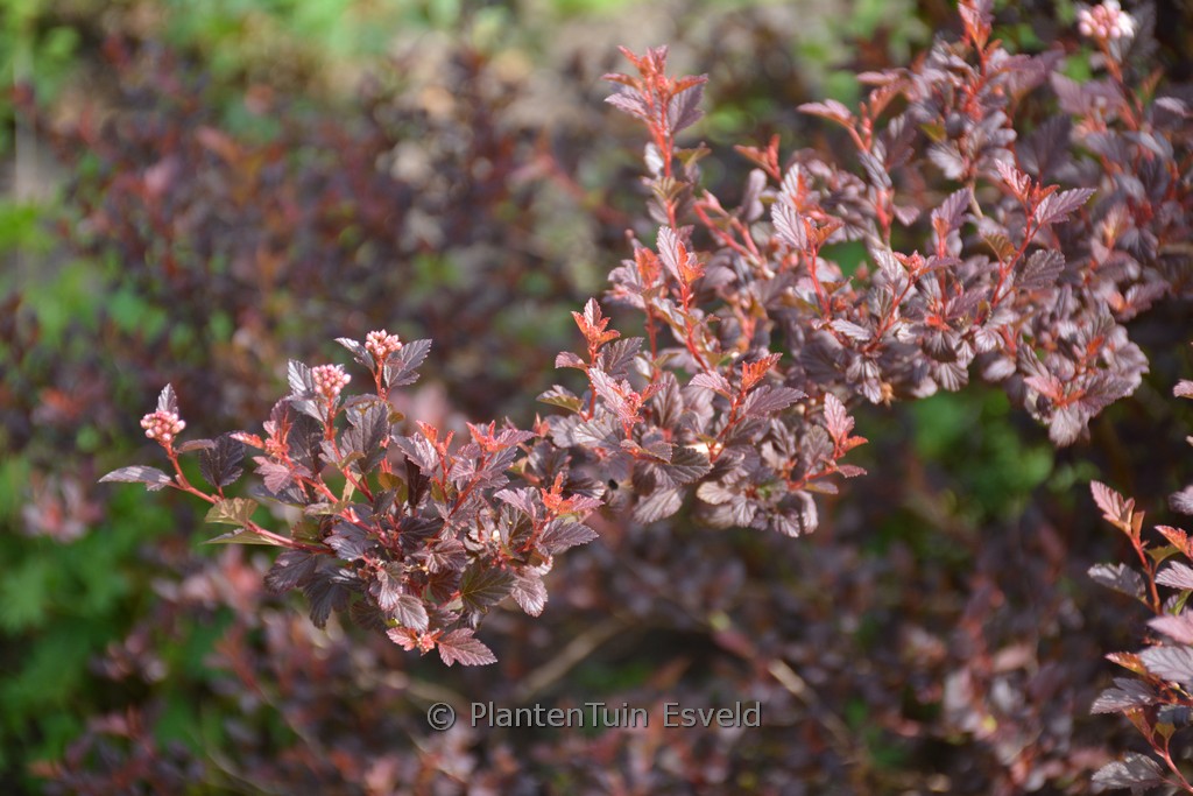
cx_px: 596
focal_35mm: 112
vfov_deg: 12.2
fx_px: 3728
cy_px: 398
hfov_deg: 18.2
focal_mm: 75
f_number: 5
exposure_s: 1/320
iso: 400
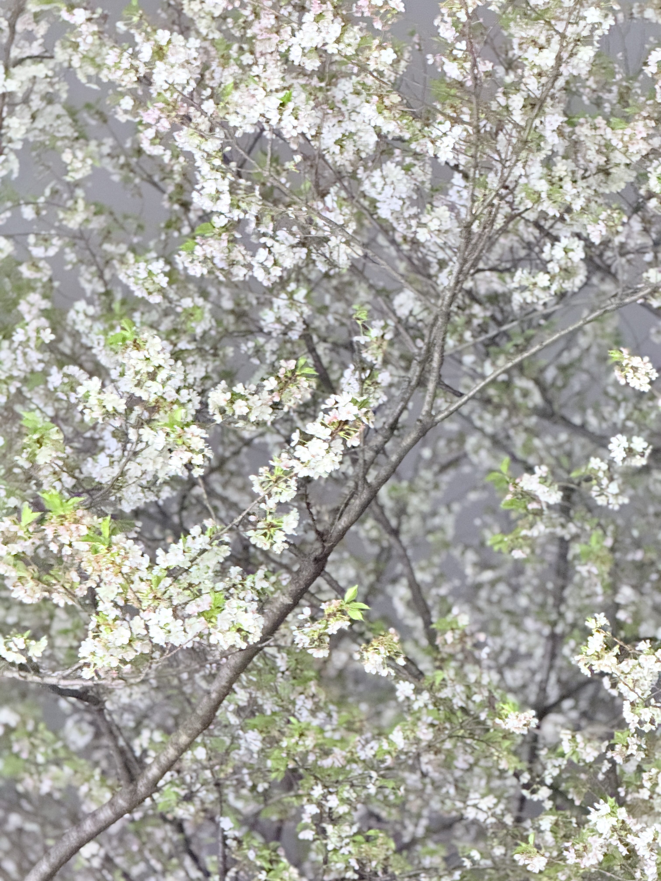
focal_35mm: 120
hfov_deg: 12.3
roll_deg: -5.1
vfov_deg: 16.4
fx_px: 3055
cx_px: 330
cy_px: 440
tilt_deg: +37.9
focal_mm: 15.66
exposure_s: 1/25
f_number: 2.8
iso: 1600
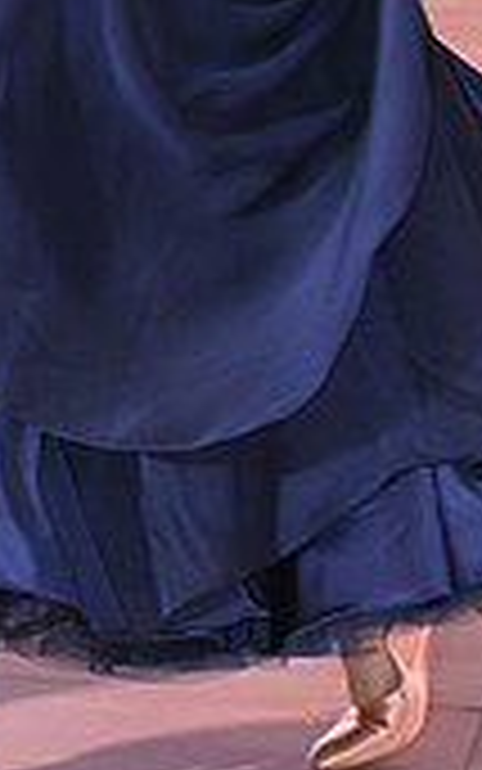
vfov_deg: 7.0
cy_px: -288
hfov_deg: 4.4
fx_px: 6258
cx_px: -196
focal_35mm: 298
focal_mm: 86
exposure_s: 1/200
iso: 2000
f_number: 5
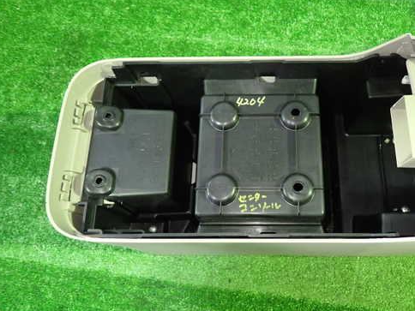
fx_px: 372
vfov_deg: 45.4
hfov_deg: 57.9
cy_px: 148
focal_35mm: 31
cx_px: 250
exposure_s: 1/30
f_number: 2
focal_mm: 4.5
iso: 640
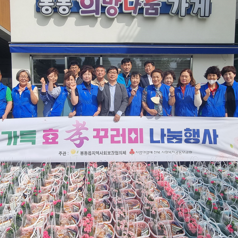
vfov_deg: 62.8
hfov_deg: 62.5
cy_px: 106
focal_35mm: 25
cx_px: 98
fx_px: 194
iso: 50
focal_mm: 2.2
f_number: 2.2
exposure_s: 1/2080
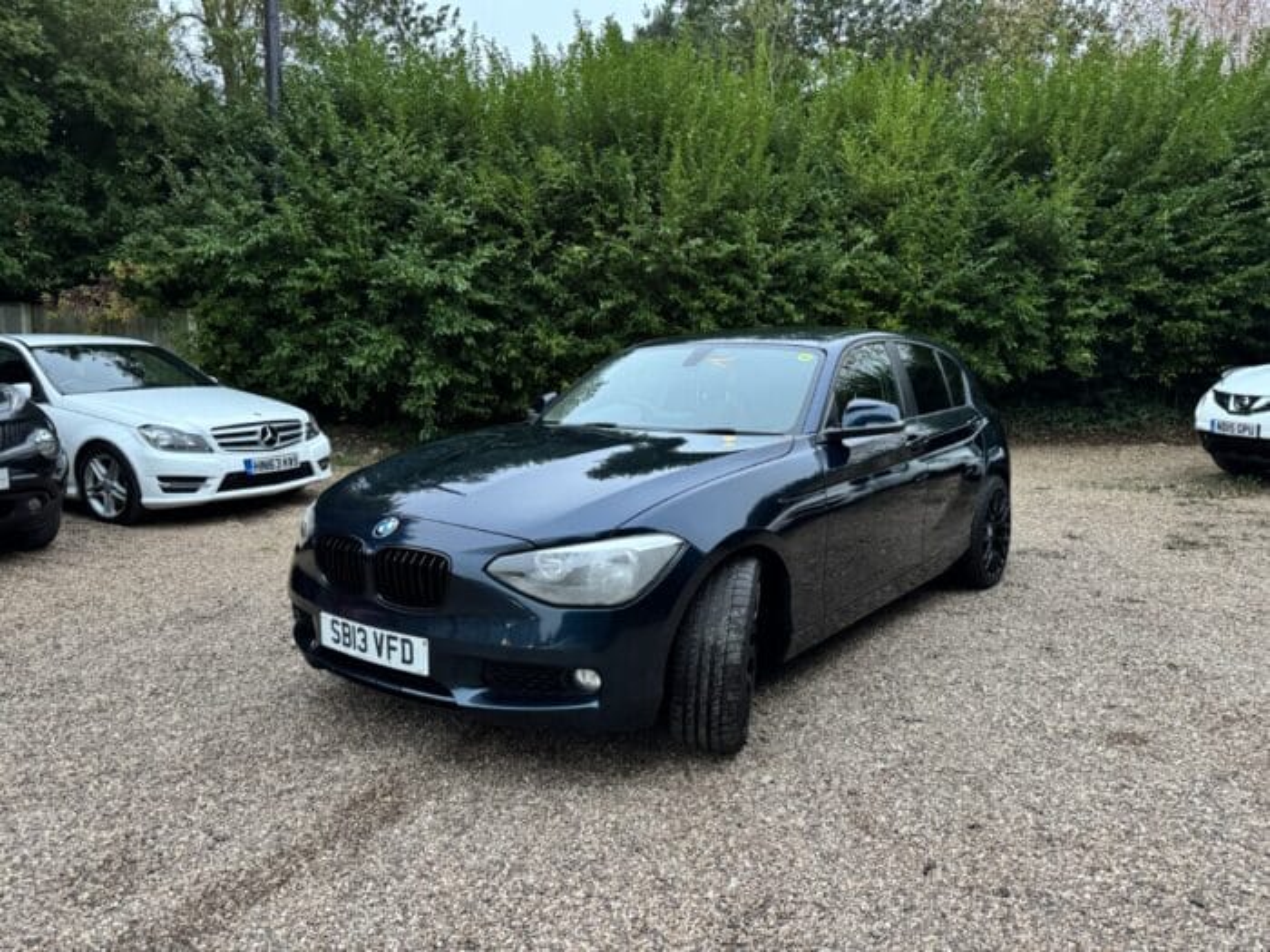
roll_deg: -0.4
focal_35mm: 24
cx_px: 635
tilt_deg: -7.8
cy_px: 476
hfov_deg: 71.6
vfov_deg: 56.8
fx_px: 881
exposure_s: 1/47
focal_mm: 6.76
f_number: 1.78
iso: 800
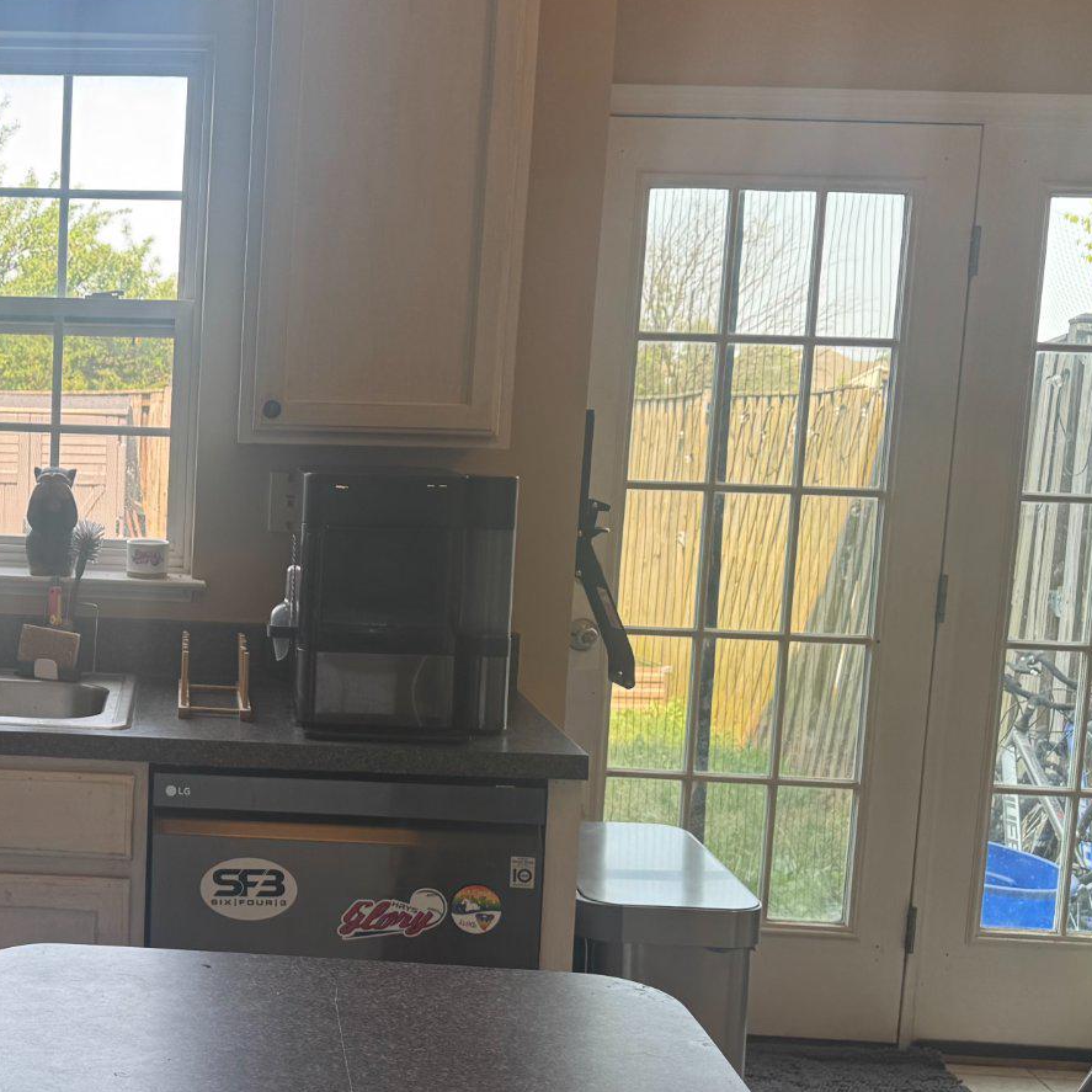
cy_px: 582
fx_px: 1749
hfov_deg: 32.5
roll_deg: -1.3
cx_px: 53
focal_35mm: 49
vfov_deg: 34.7
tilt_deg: -6.1
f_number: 1.78
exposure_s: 1/128
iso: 50
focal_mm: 6.76
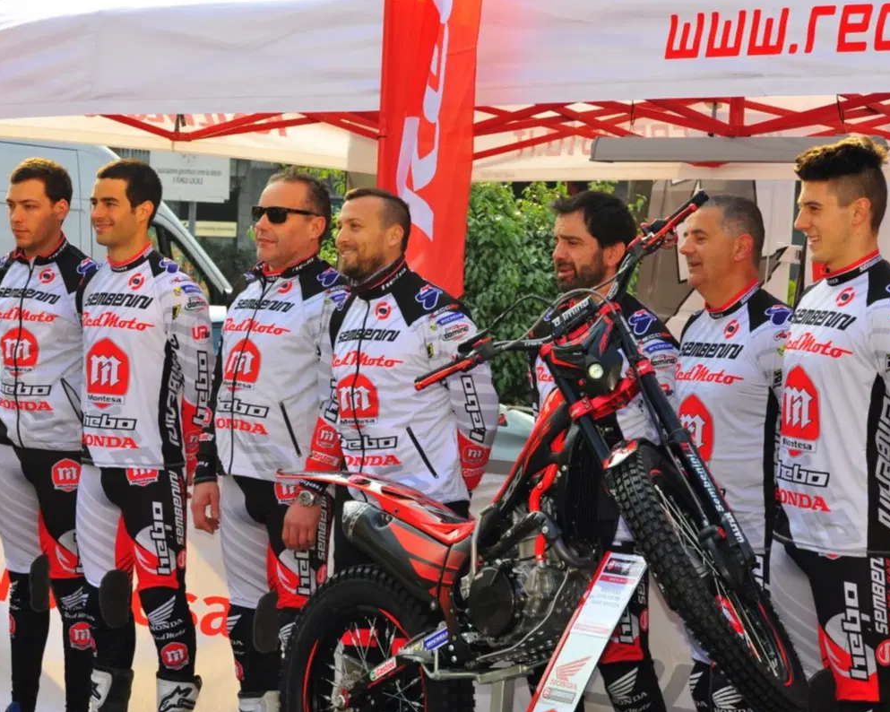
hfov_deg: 16.2
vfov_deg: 13.0
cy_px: 356
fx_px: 3134
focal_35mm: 119
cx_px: 393
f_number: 14
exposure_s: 1/320
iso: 800
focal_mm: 105
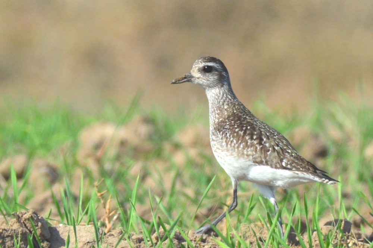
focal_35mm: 420
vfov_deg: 3.3
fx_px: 4348
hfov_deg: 4.9
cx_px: 186
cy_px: 124
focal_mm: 420
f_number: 7.1
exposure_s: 1/2500
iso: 400
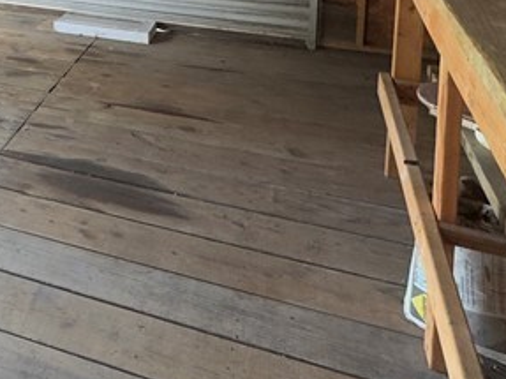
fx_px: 731
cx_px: -95
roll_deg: +0.7
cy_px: -113
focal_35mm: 50
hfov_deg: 32.0
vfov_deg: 25.2
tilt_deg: -7.6
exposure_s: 1/99
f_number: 2.2
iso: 80
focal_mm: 2.22
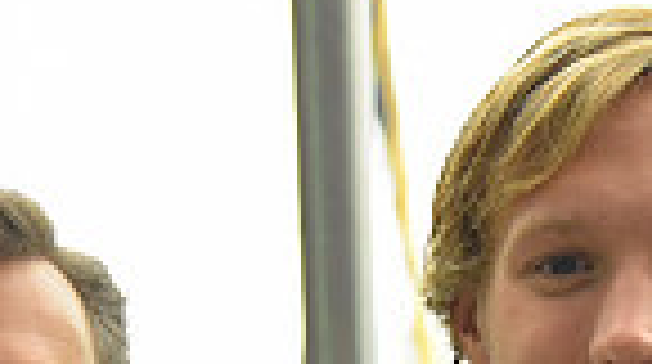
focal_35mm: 294
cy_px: 766
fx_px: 5074
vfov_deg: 4.1
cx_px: 580
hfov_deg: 7.3
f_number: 2.8
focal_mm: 70
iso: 3200
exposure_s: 1/500
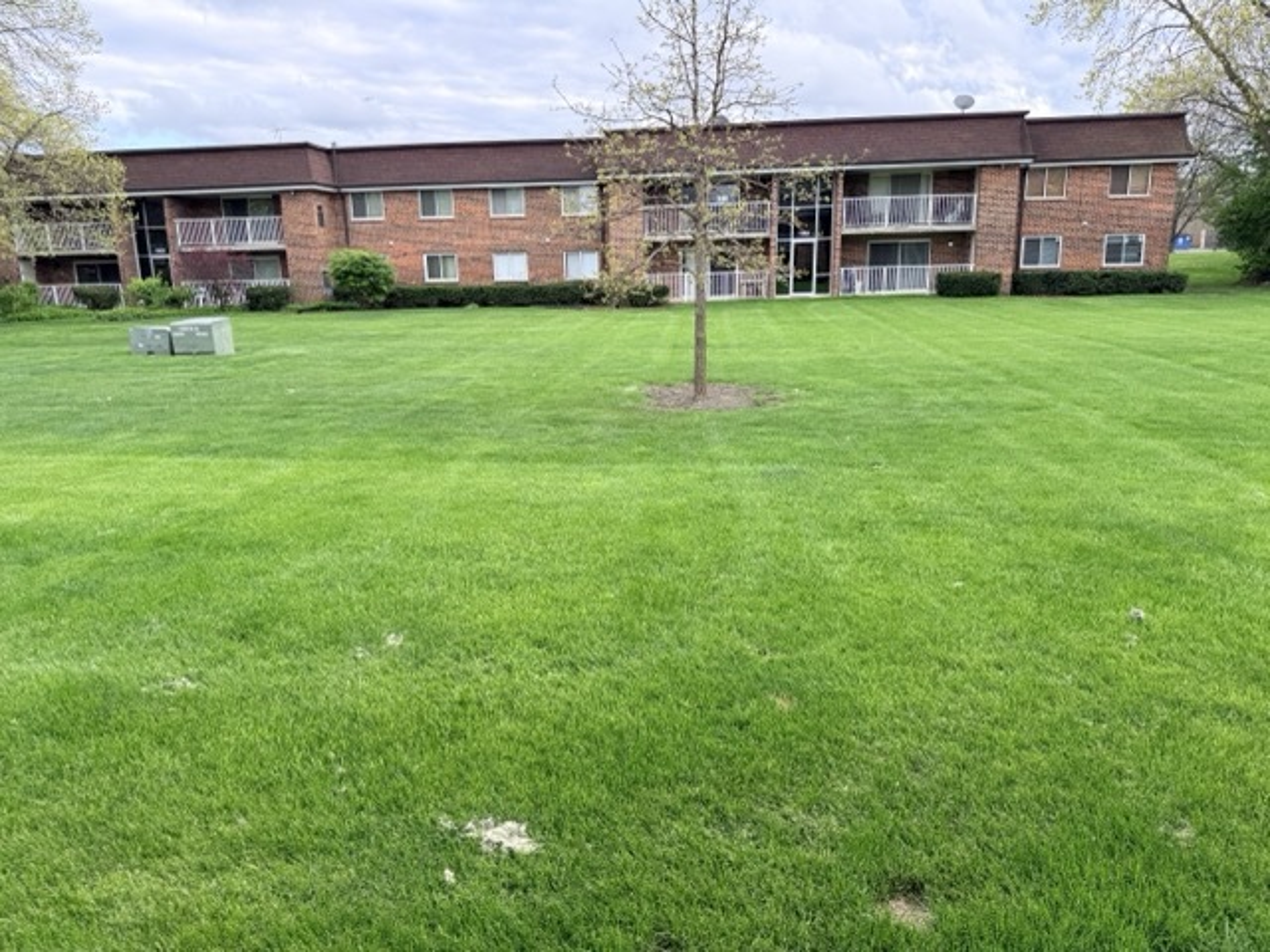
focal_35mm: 24
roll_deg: +0.5
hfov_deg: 71.6
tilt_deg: -12.5
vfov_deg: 56.8
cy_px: 476
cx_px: 635
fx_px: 881
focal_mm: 6.76
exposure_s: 1/898
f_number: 1.78
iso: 100
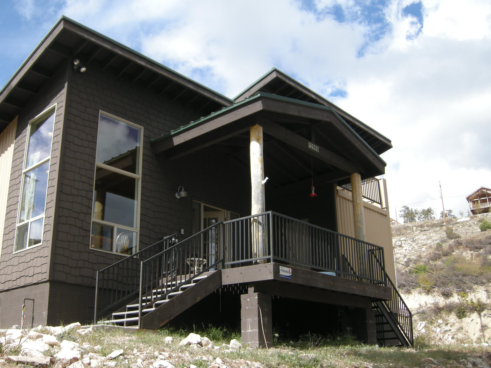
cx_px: 226
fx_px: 539
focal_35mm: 38
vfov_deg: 37.7
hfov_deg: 48.9
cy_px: 196
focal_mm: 7.5
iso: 64
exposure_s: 1/506
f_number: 3
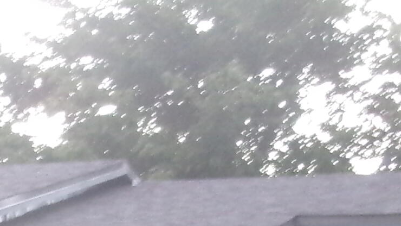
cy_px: 472
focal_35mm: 159
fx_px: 1690
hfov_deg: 13.3
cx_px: -11
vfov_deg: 7.3
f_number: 4.5
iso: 800
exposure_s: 1/13
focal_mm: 6.4
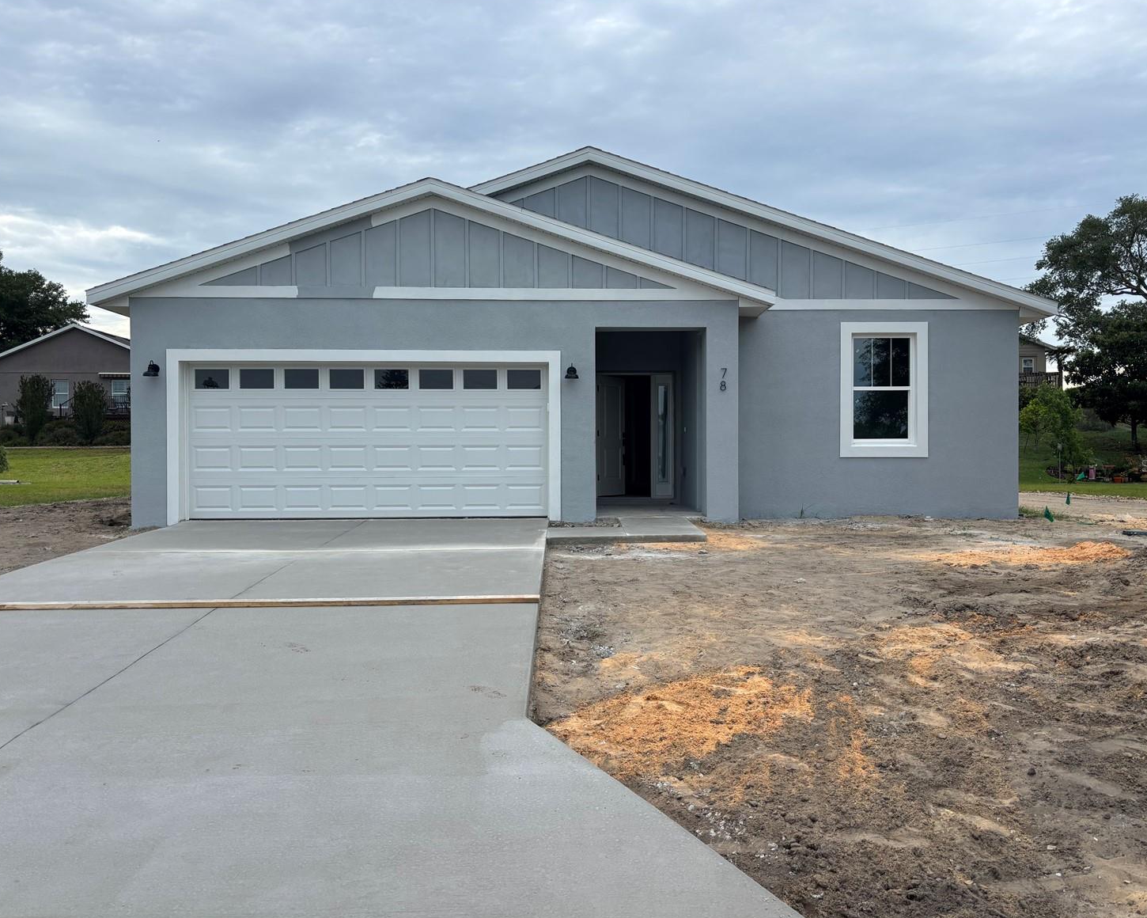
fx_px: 951
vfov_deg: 51.5
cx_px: 583
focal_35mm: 28
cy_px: 465
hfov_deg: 62.2
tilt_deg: -0.5
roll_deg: +0.1
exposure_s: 1/1543
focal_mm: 5.96
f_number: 1.6
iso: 50
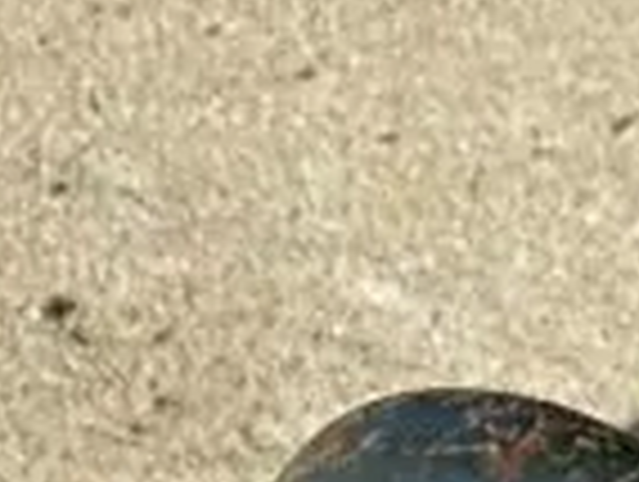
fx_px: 5991
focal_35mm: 324
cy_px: 1176
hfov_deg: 6.0
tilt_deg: -49.3
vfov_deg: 4.5
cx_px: -302
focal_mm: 6.86
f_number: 1.78
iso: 64
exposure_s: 1/3731
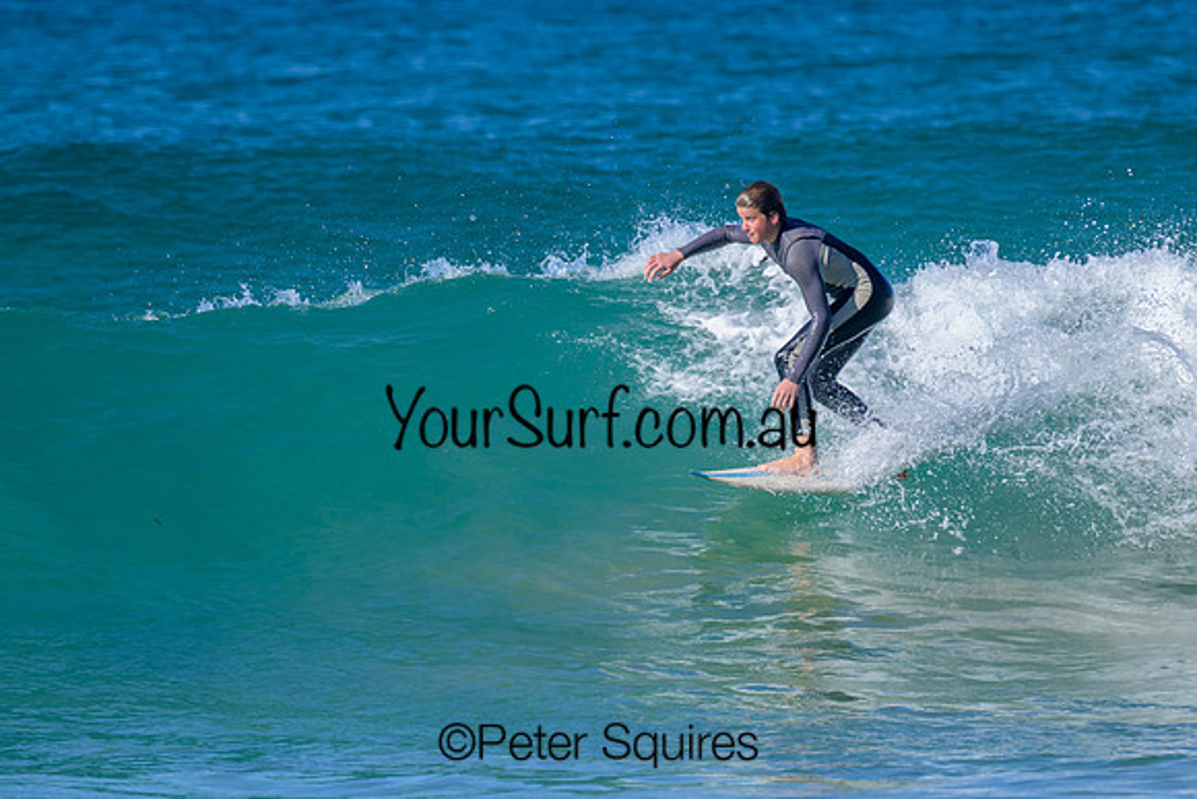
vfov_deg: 1.8
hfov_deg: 2.7
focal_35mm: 770
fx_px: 25612
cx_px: 679
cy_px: 423
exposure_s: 1/1000
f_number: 8
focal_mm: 560
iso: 250
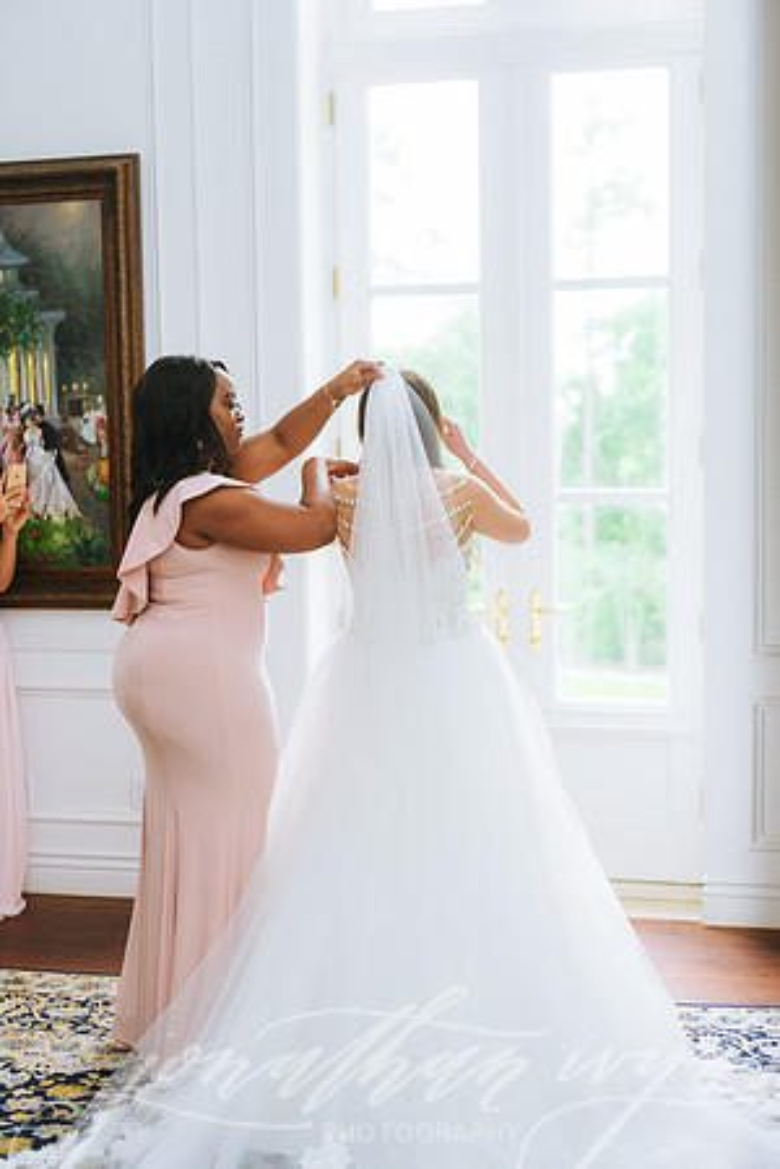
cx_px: 390
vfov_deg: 39.6
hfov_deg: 27.0
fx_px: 1625
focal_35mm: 50
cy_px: 584
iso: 1000
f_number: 3.2
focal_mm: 50
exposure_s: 1/320
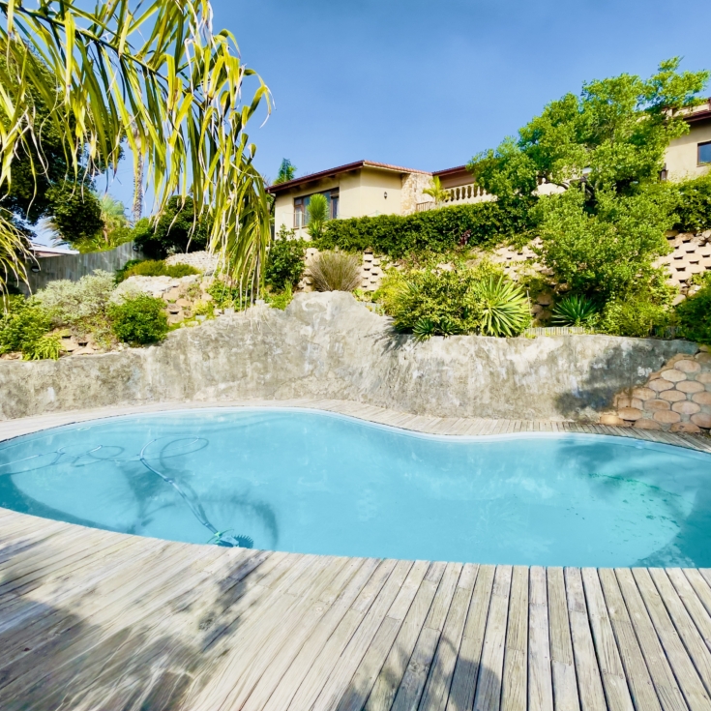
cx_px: 395
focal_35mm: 16
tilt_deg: -0.1
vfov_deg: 87.4
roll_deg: -0.7
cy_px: 342
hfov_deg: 87.1
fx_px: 372
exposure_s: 1/1043
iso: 25
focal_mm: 1.54
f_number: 2.4
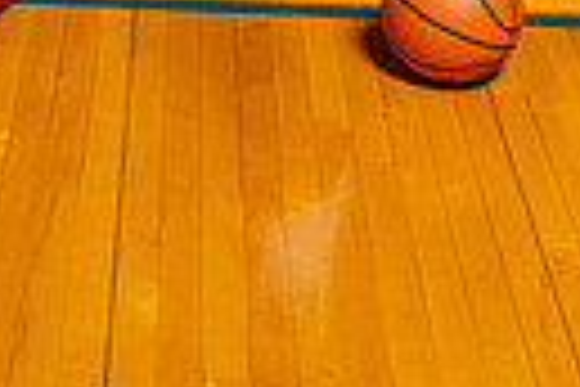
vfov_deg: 9.7
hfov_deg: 16.7
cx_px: 175
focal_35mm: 122
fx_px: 1965
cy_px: -608
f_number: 8
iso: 400
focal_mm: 35
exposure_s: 1/250
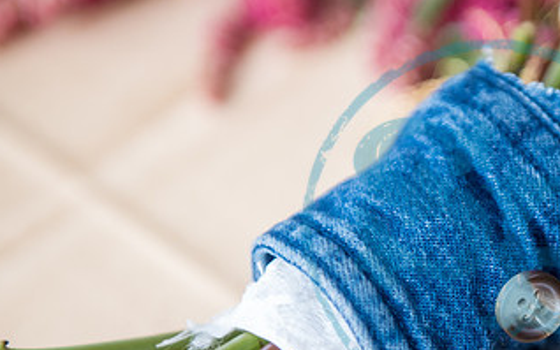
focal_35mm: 130
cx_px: 486
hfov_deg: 15.9
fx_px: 1985
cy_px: 291
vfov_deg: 10.1
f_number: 2.8
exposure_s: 1/400
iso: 1000
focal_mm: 70
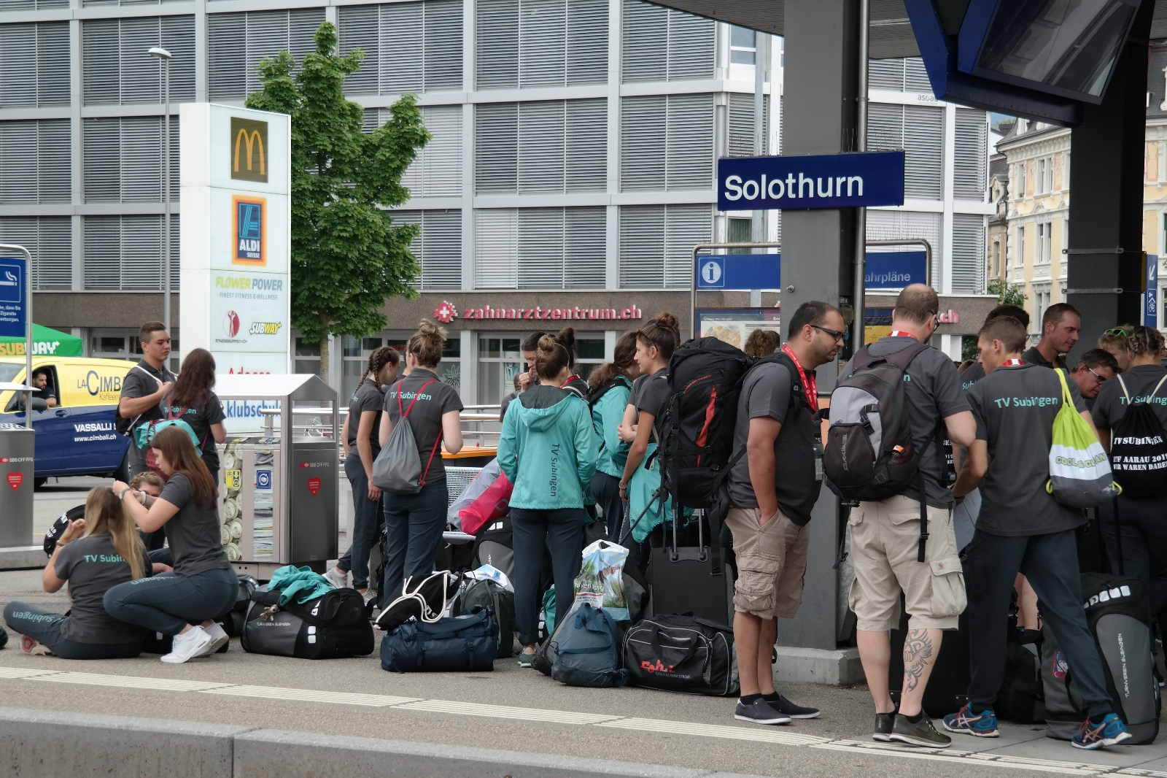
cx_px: 584
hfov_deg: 24.2
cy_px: 389
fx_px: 2722
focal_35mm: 84
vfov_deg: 16.3
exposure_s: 1/160
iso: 200
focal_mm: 55
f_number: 5.6
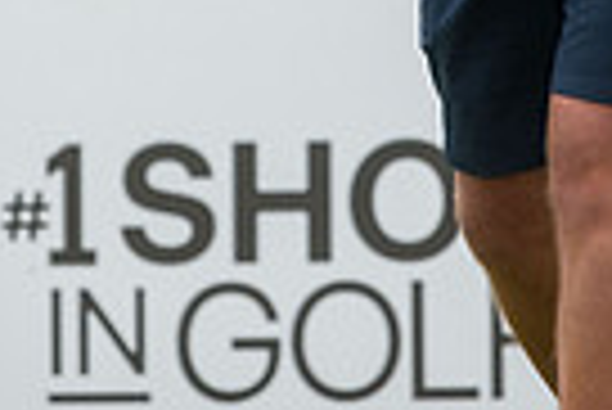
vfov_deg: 1.4
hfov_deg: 2.1
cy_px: -342
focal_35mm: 990
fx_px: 16848
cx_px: 266
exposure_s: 1/500
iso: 640
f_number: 6.3
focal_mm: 300
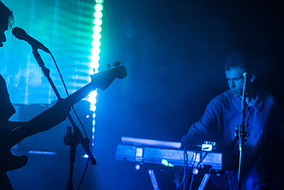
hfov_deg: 9.0
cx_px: 106
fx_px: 1807
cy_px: 67
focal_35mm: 229
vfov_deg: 6.0
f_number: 3.2
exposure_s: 1/250
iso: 3200
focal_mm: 110
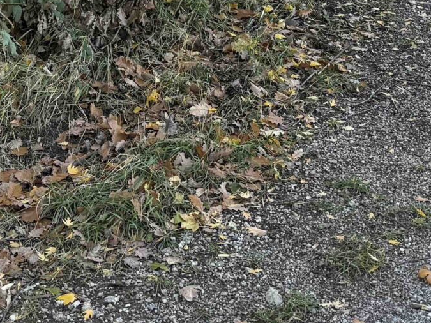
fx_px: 1133
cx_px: 84
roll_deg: +0.3
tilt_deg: -0.9
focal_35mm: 91
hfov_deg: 21.3
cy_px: -169
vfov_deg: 15.0
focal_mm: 6.76
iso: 100
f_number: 1.78
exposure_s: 1/421
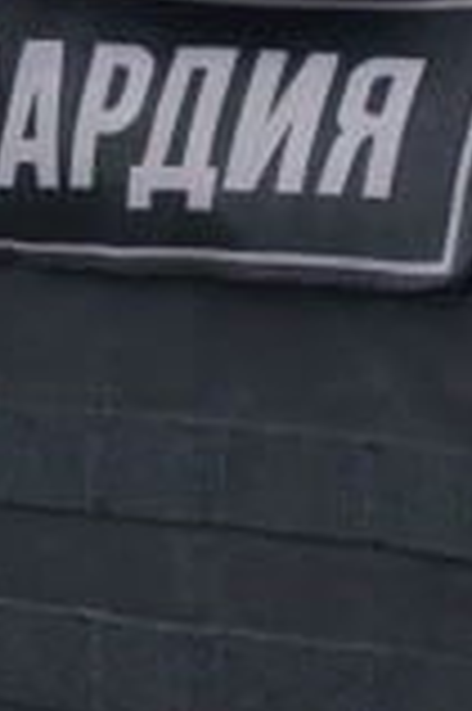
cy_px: -76
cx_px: 548
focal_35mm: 223
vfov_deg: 9.2
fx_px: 4395
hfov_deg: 6.1
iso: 100
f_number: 4.5
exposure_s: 1/1003
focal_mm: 7.1
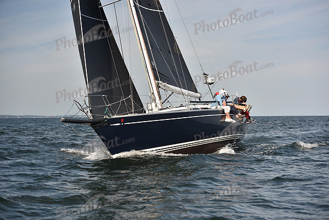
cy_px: 110
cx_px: 164
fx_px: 640
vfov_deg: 19.5
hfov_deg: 28.8
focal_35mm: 70
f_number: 4
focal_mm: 70
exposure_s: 1/1250
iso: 250
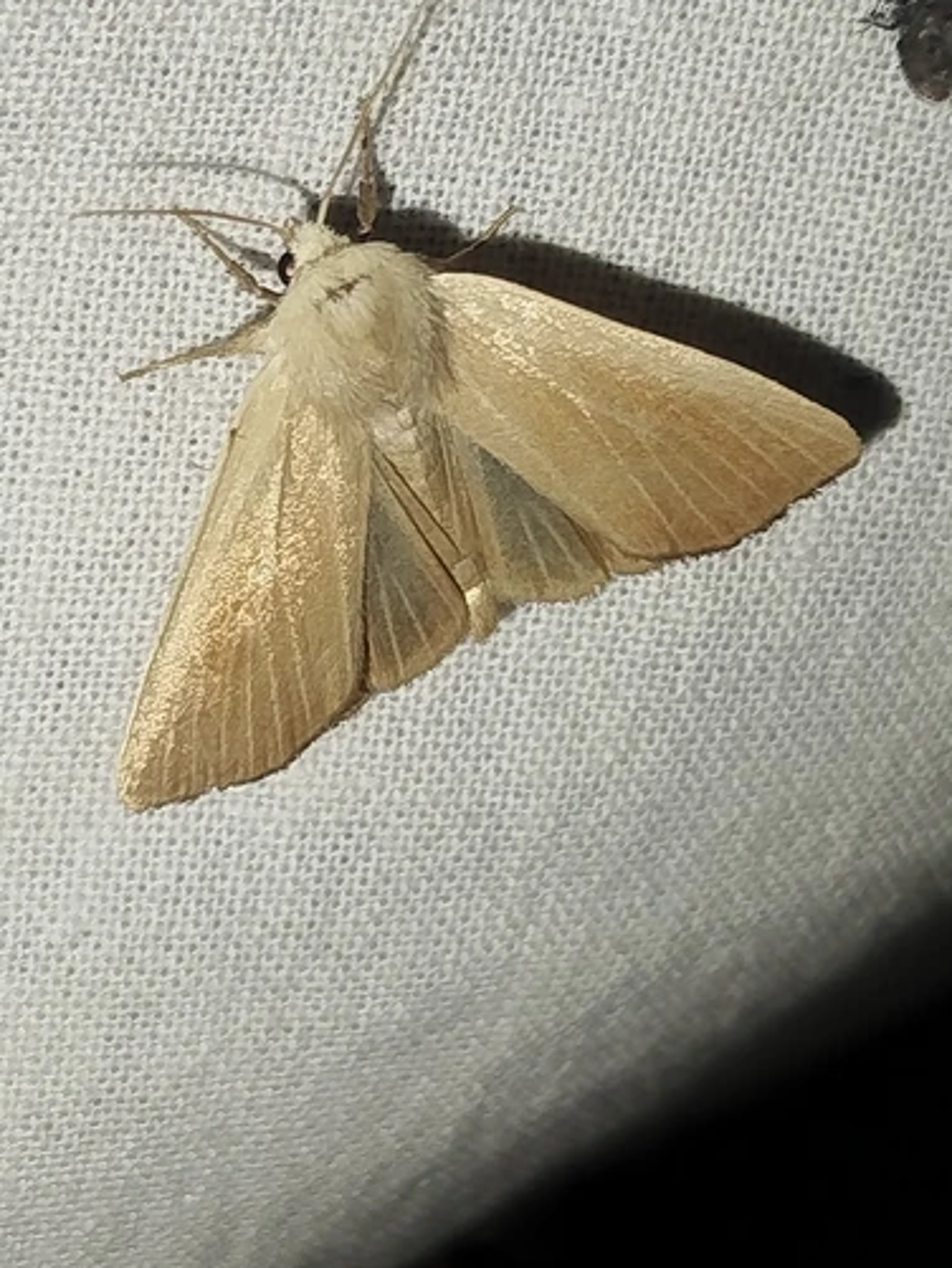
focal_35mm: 92
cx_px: 443
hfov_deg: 16.1
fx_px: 3372
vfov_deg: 21.3
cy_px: 471
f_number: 1.7
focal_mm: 5.31
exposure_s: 1/50
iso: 100
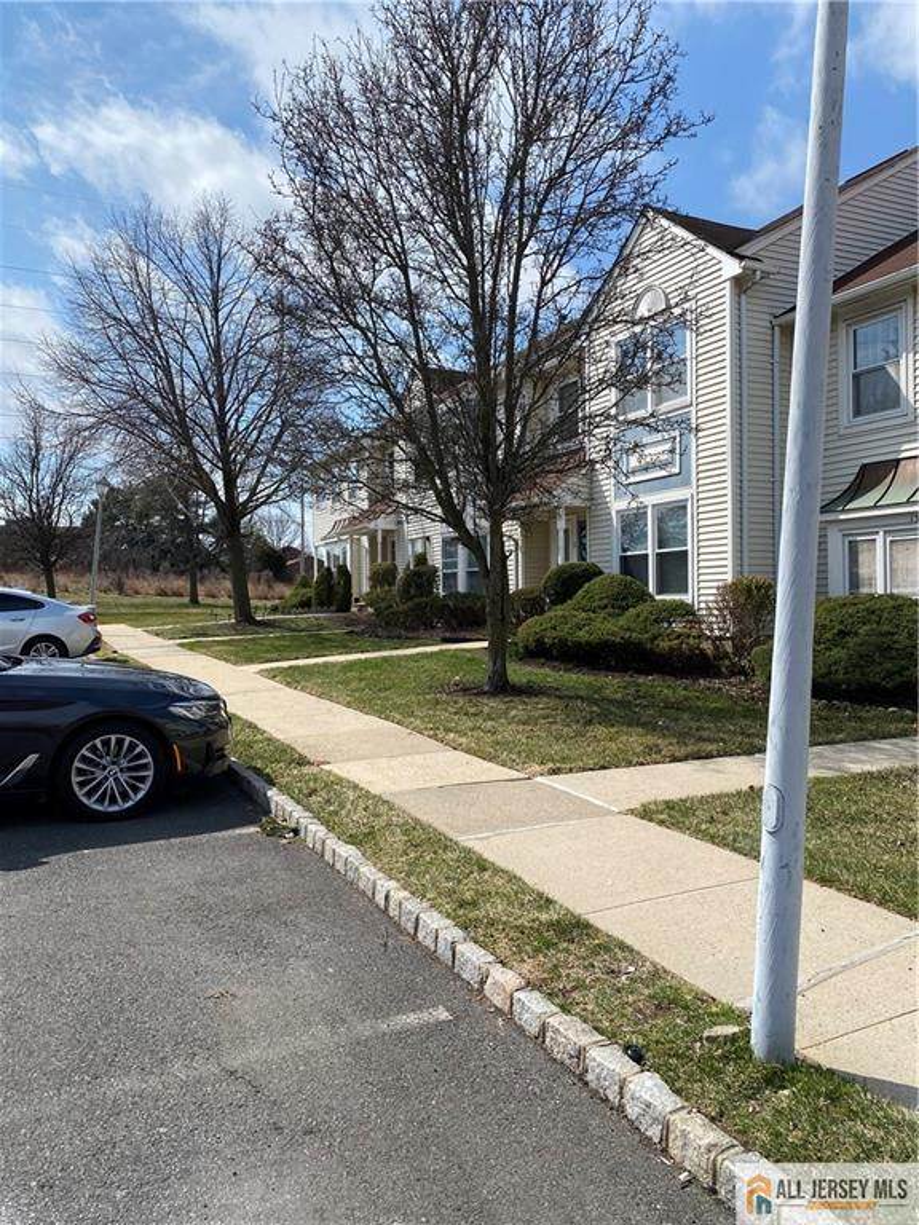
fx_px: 920
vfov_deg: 67.3
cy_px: 612
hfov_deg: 53.1
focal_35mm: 26
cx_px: 460
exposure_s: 1/3846
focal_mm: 4.25
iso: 32
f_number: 1.8
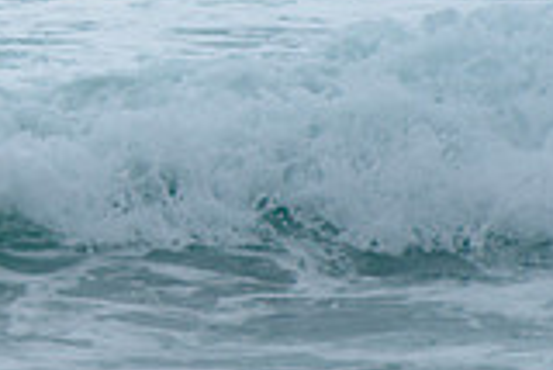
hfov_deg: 1.2
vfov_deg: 0.8
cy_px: -340
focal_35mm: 1779
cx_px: -435
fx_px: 27352
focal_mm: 400
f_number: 8
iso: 500
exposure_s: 1/1600
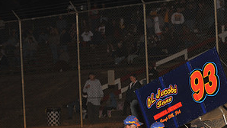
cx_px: 217
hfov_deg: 9.4
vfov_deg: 5.3
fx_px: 1373
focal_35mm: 228
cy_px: 139
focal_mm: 112
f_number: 6.3
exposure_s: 1/320
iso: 800
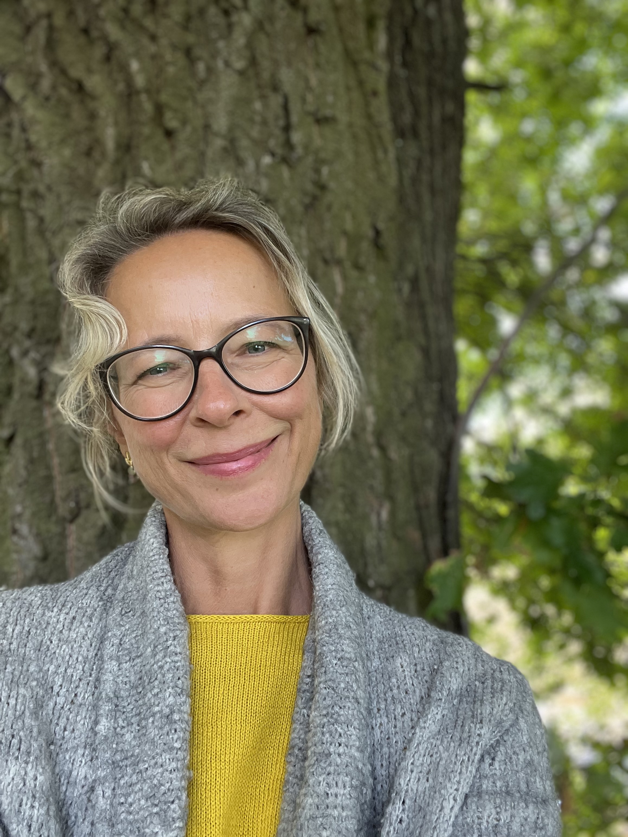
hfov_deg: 46.8
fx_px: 726
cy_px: 418
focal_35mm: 30
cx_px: 314
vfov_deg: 60.0
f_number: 2.2
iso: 100
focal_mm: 2.71
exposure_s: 1/81
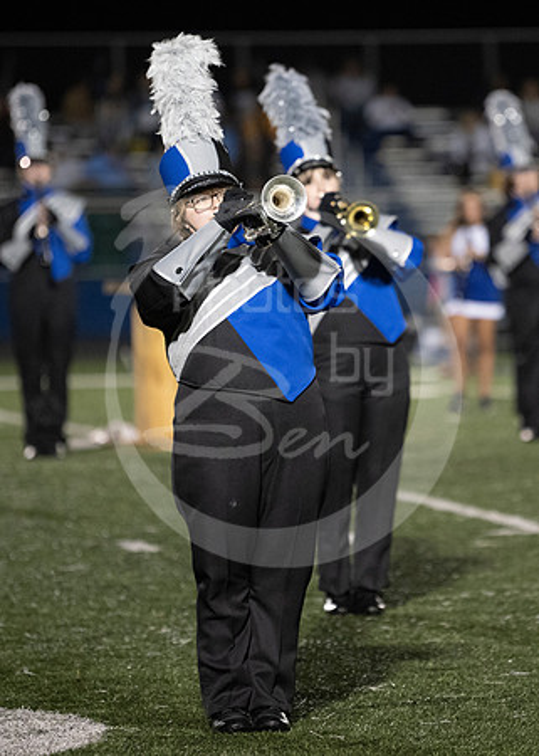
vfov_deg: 7.1
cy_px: 333
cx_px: 421
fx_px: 6098
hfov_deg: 5.1
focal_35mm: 284
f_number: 2.8
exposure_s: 1/640
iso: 4000
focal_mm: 170
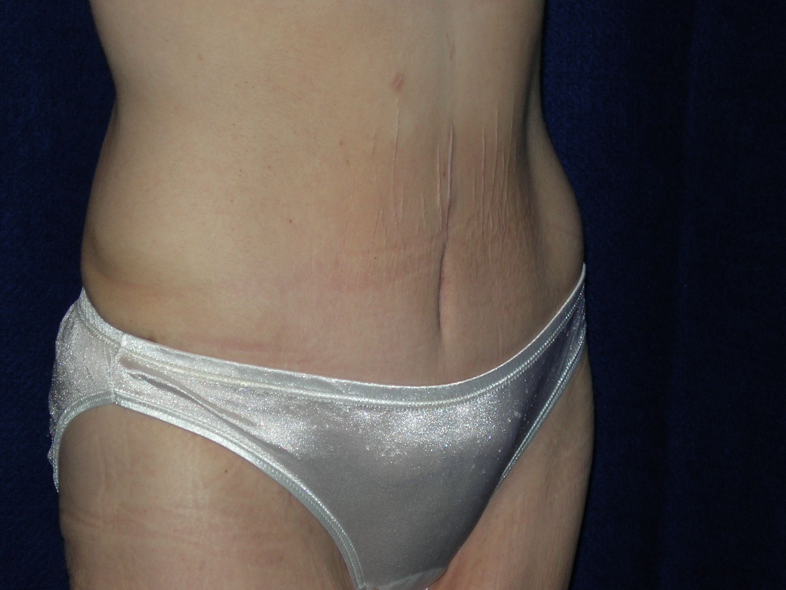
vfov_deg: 10.2
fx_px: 3316
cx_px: 403
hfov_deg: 13.5
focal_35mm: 146
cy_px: 358
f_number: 4.9
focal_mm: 23.4
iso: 64
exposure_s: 1/60.1
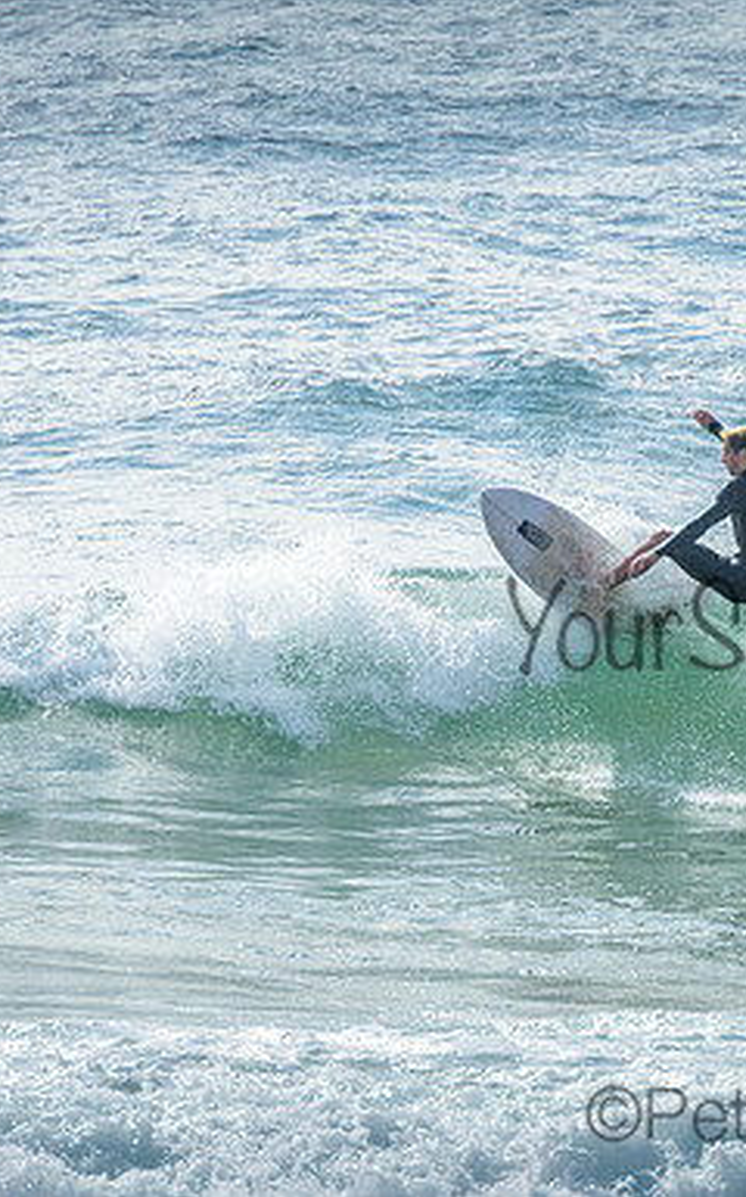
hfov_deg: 1.7
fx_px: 24573
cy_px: 560
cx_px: 810
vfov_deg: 2.8
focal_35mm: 754
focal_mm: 400
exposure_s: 1/1600
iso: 200
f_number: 8
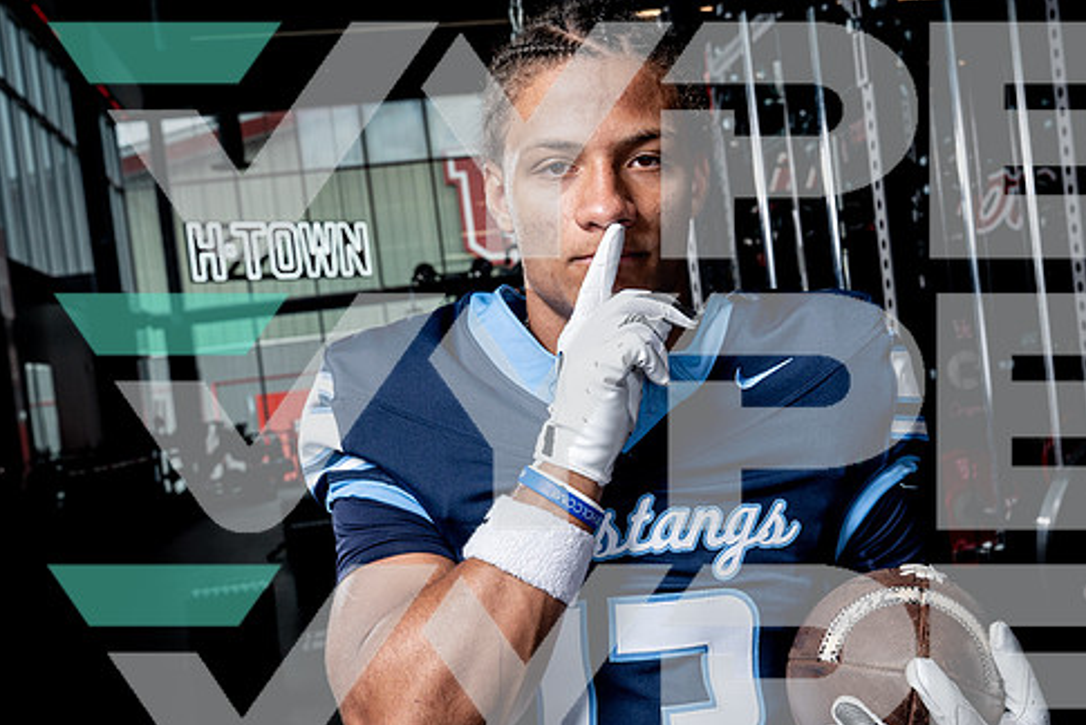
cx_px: 625
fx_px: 1479
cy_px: 413
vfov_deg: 27.5
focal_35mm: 49
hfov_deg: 40.2
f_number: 9
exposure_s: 1/250
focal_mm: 41
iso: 640
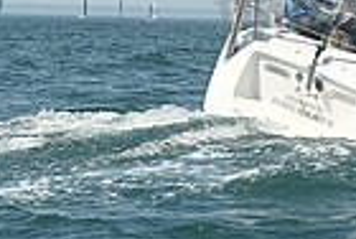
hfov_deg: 6.9
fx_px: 2864
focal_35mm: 289
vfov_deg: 4.7
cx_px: 707
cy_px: -184
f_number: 9
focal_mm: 70
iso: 320
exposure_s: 1/1000
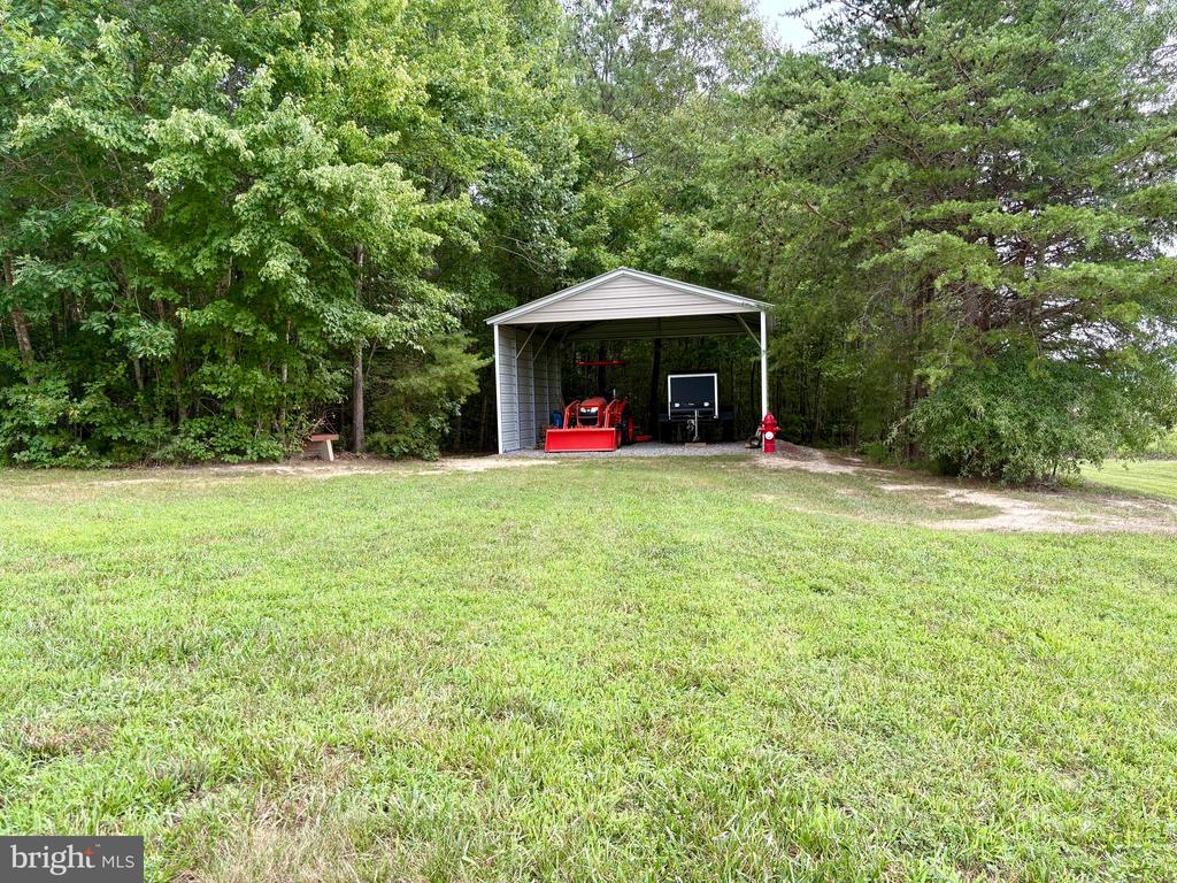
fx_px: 884
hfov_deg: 67.3
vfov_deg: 53.1
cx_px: 588
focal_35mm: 26
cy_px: 442
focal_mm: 5.96
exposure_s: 1/253
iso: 40
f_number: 1.6
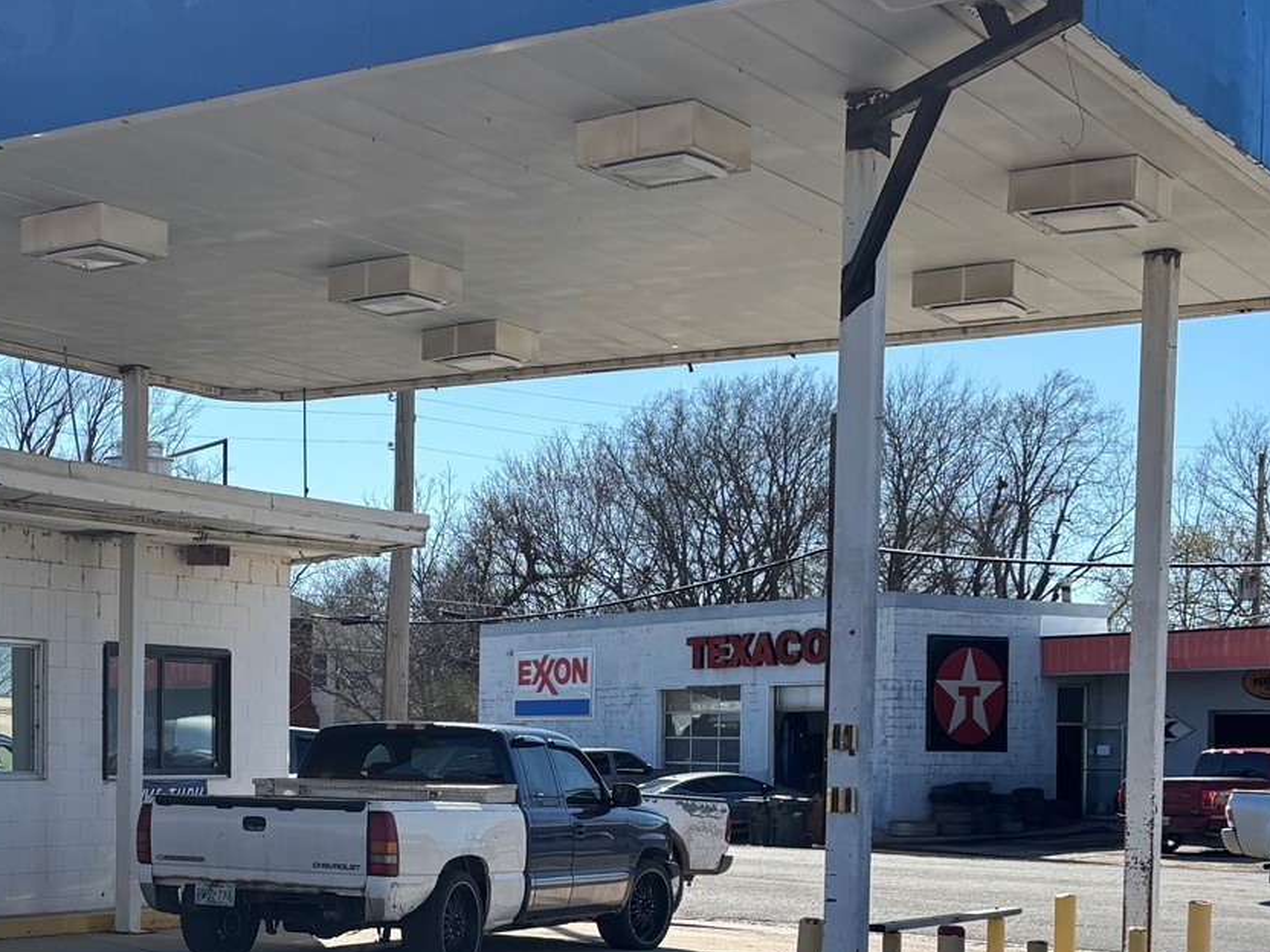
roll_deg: +0.3
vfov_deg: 24.0
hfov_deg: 30.3
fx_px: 2201
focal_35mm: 60
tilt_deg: +0.2
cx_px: 55
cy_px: 778
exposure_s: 1/2710
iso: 50
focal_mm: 5.96
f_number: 1.6
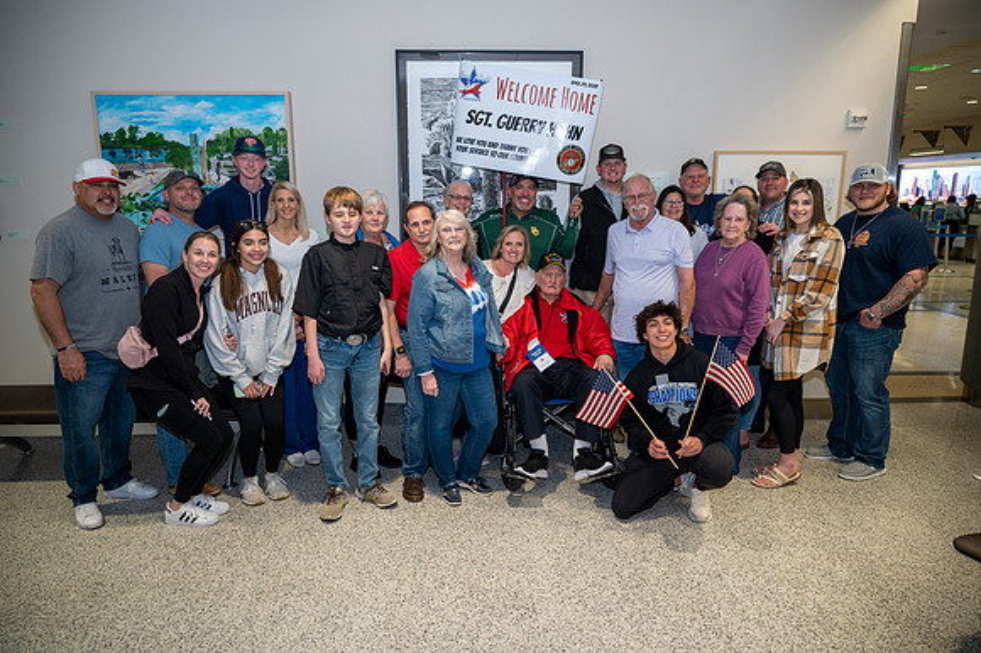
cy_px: 326
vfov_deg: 53.1
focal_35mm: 24
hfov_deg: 73.8
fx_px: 654
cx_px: 490
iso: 800
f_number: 4.5
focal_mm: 24
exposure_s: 1/50
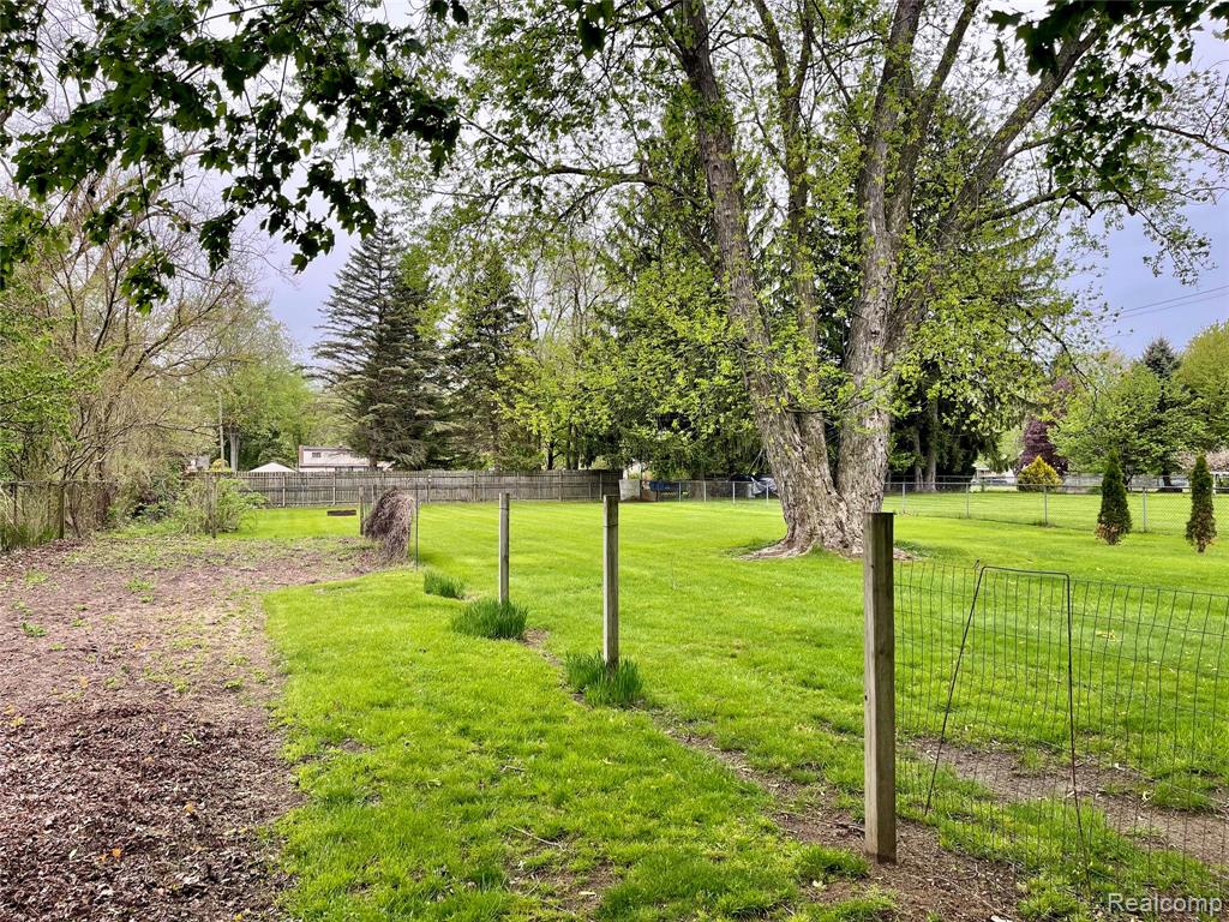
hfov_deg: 69.4
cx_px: 614
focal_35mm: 25
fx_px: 888
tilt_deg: +0.6
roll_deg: +0.0
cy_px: 461
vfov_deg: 54.9
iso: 32
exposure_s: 1/419
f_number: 1.6
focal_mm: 5.1
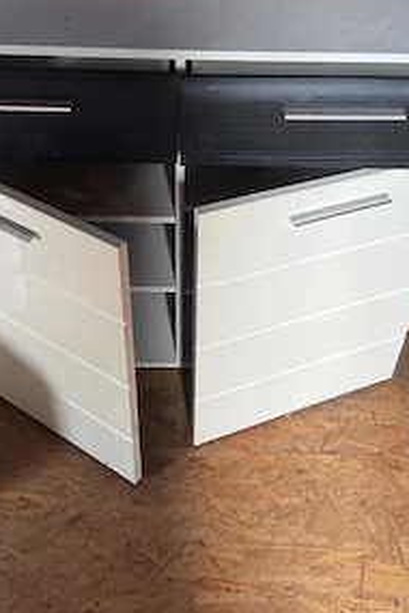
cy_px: 202
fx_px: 596
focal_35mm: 35
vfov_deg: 53.3
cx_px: 198
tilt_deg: -37.6
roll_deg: -0.9
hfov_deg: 37.8
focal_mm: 6.76
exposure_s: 1/60
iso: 500
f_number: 1.78
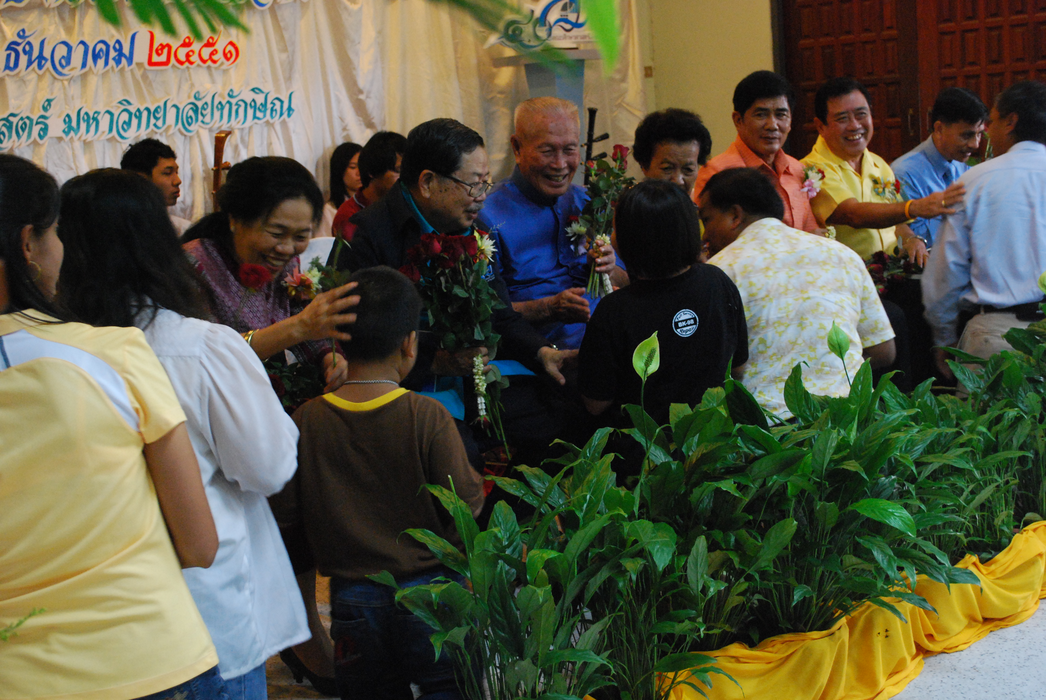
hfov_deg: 38.8
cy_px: 350
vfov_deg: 26.6
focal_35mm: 51
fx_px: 1484
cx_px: 523
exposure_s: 1/25
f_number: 5.6
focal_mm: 34
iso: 1600
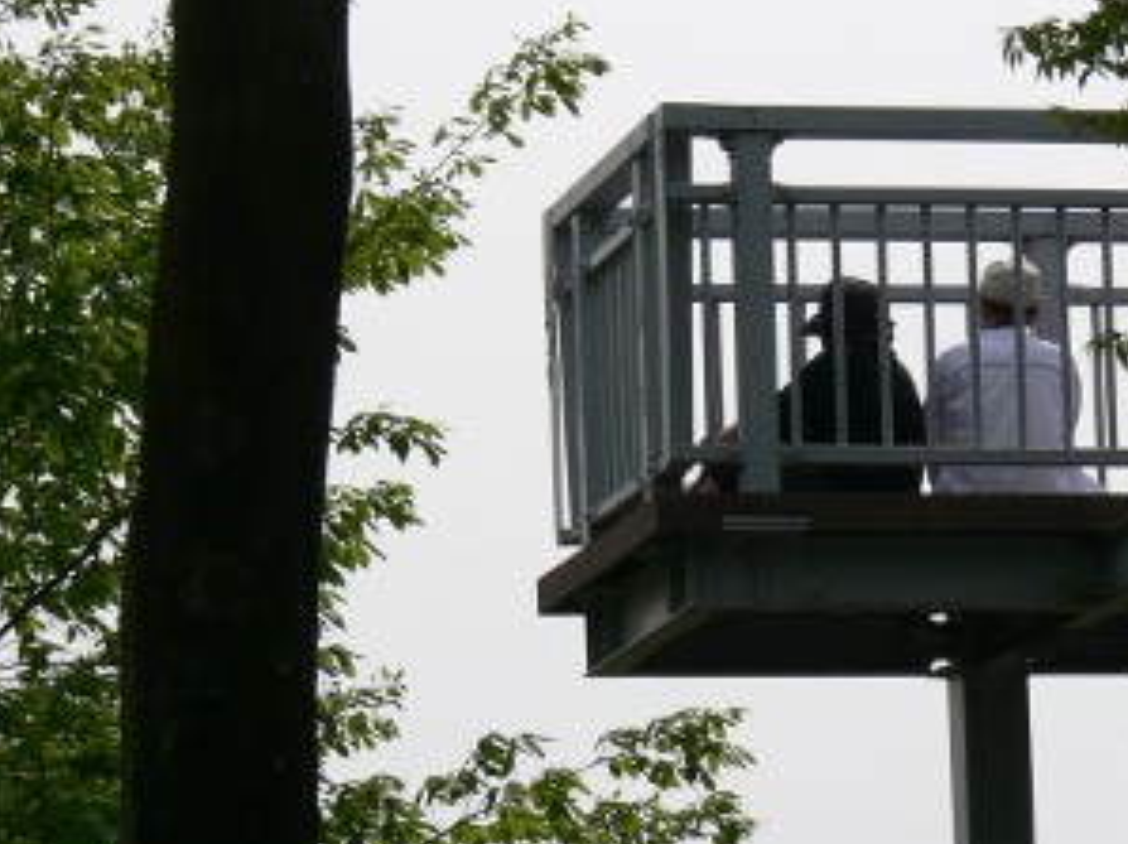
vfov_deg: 7.2
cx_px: 882
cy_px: 399
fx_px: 6675
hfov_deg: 9.6
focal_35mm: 205
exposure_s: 1/400
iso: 80
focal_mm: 25.7
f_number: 6.3
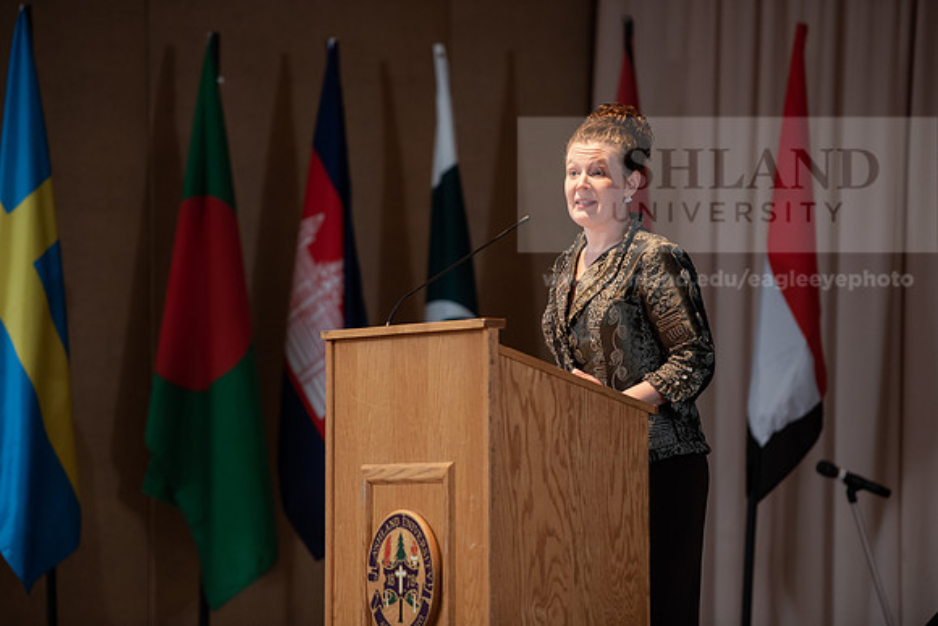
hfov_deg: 11.1
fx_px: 4821
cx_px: 469
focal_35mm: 185
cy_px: 313
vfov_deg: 7.4
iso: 1600
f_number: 3.2
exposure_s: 1/200
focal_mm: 185
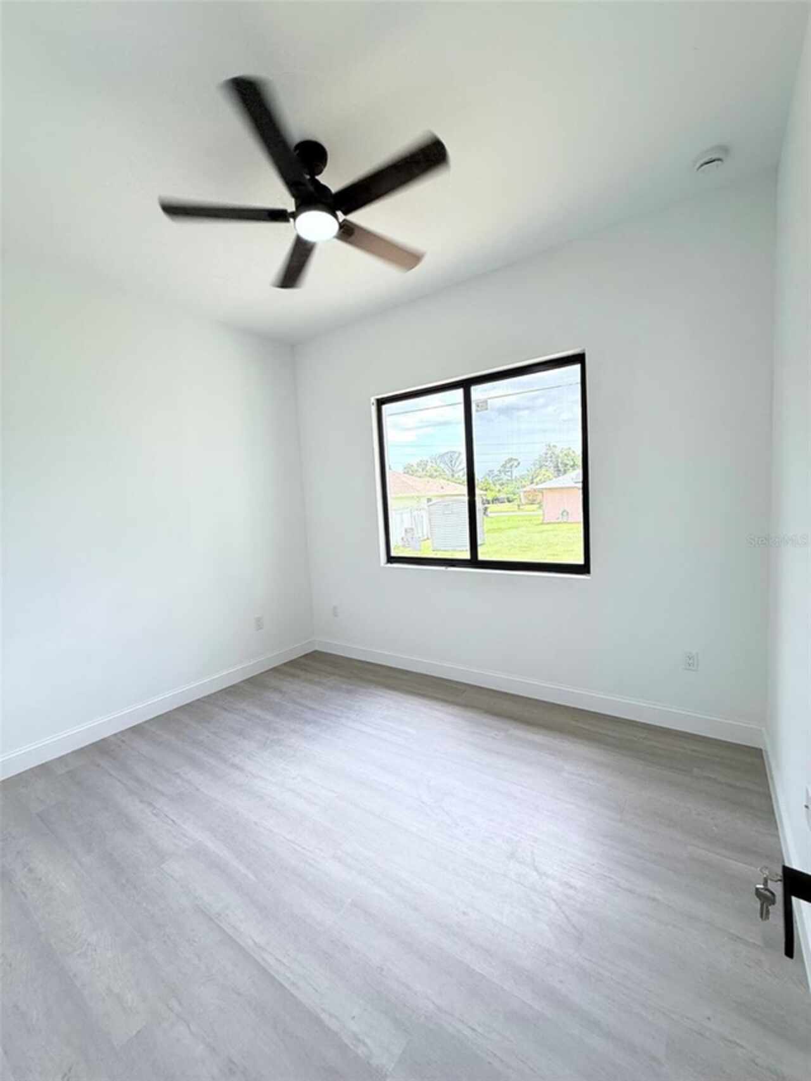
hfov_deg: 85.7
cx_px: 406
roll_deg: +3.0
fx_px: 437
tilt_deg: -4.8
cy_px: 540
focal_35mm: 14
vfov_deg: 102.1
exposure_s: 1/120
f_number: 2.2
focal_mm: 2.22
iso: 100
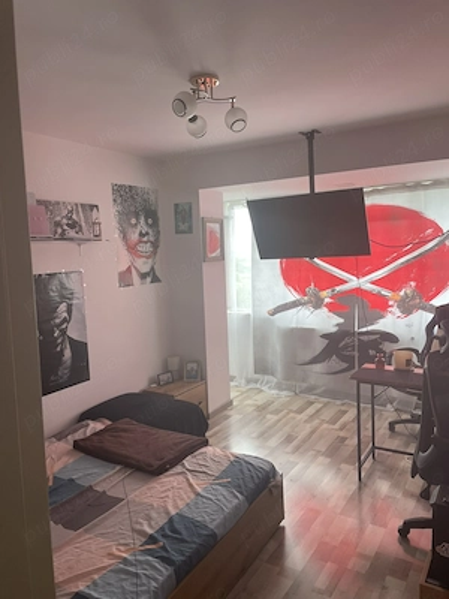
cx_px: 224
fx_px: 450
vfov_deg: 67.3
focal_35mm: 26
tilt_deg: -4.2
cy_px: 300
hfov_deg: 53.1
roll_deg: +1.8
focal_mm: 4.2
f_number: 1.6
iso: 50
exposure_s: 1/121
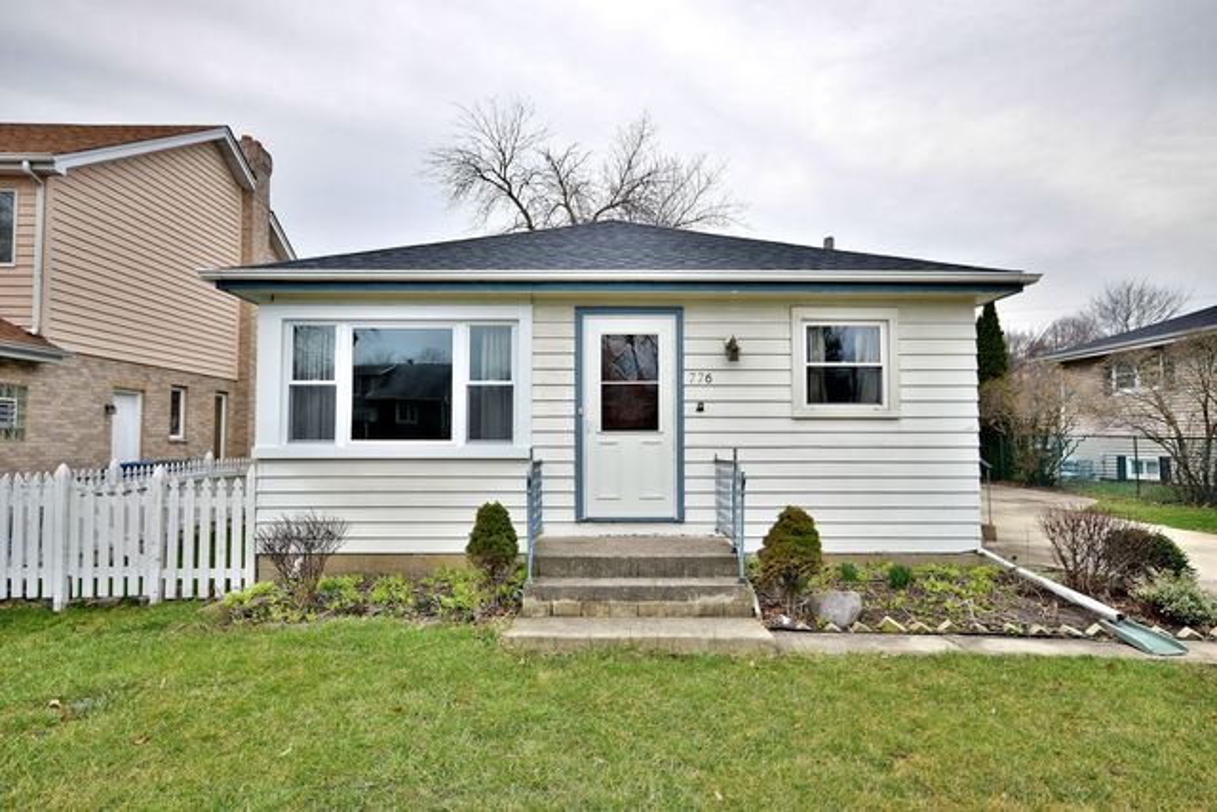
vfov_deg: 56.2
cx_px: 608
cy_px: 406
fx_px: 761
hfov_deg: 77.3
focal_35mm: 22
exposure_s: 1/250
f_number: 8
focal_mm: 15
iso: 160
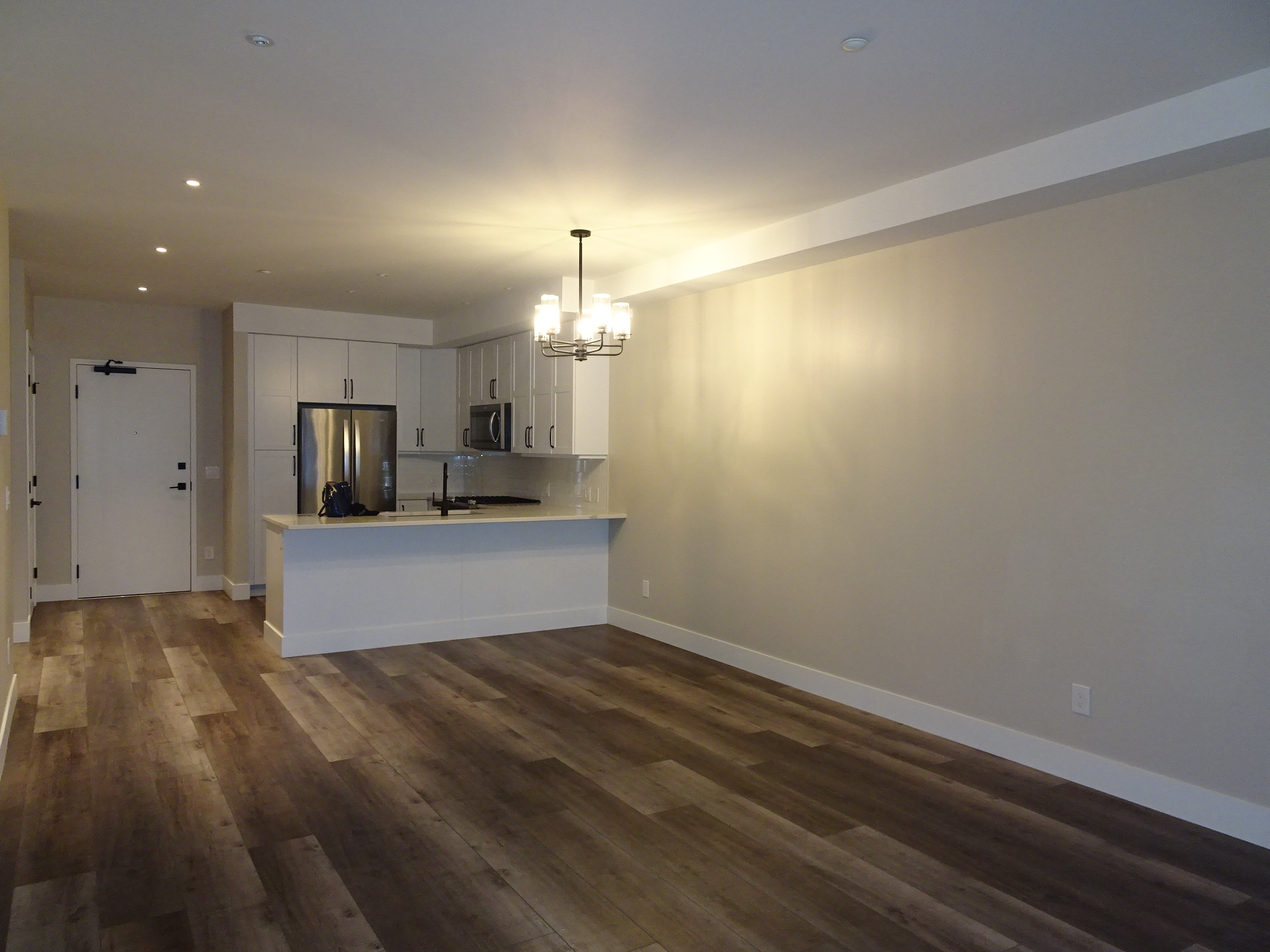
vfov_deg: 56.8
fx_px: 881
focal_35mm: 24
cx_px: 635
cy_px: 476
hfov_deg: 71.6
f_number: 3.5
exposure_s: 1/30
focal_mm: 4.1
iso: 320
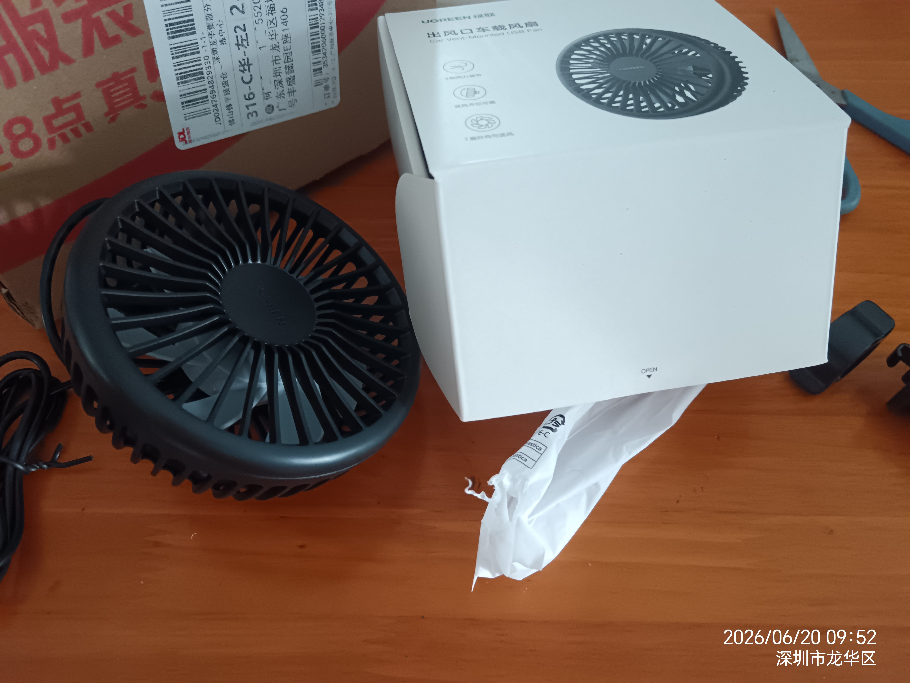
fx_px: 710
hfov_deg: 65.3
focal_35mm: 27
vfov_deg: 51.4
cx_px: 455
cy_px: 342
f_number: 1.9
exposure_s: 1/25
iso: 2089
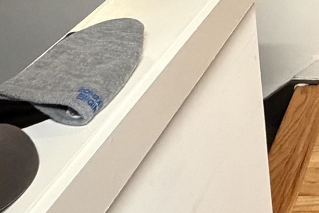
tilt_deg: -15.0
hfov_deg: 22.8
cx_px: 471
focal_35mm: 73
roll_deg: -0.4
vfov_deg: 16.2
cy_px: -151
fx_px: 647
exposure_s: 1/60
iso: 1000
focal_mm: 2.22
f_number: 2.2
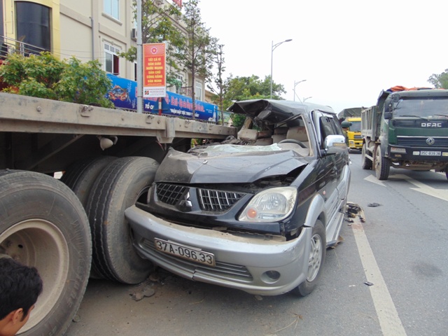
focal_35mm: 27
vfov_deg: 51.4
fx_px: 349
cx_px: 224
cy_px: 168
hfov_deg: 65.3
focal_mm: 4.9
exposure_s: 1/400
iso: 80
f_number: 3
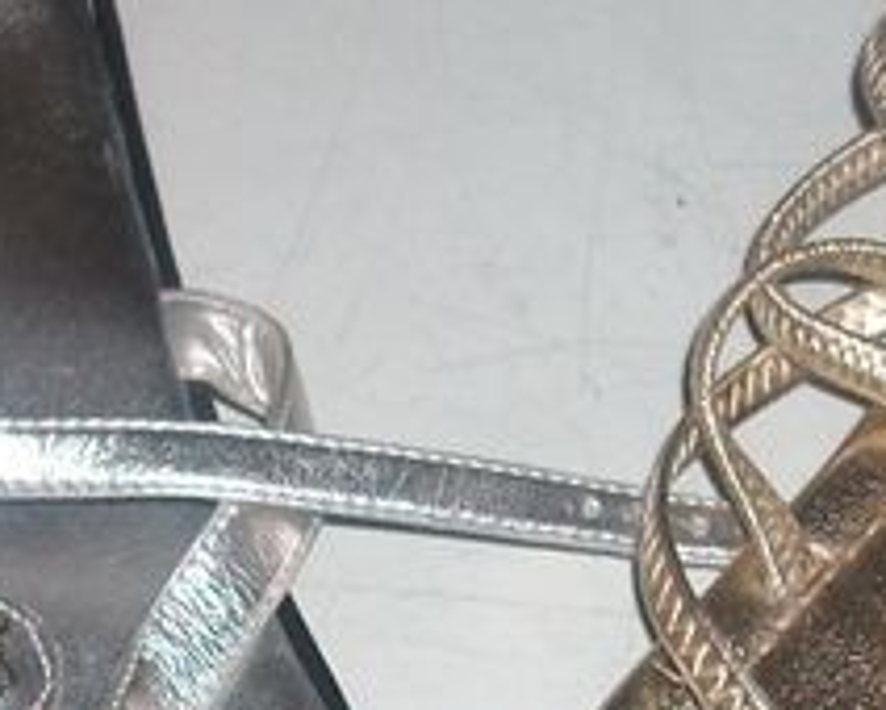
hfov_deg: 13.1
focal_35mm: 147
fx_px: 3858
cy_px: 865
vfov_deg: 10.3
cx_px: 527
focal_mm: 5.7
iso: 125
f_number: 2.9
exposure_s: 1/40
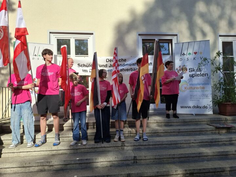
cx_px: 118
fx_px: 157
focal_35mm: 23
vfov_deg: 58.9
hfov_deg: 73.9
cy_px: 88
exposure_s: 1/2591
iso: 50
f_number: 1.8
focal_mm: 5.54
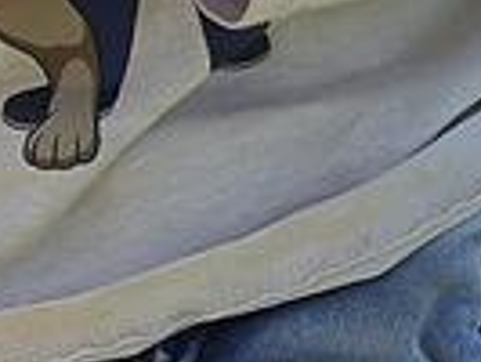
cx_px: 380
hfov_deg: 2.9
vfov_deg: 2.1
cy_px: -655
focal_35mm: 691
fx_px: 9610
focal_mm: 18.6
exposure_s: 1/761
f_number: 3.4
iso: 64
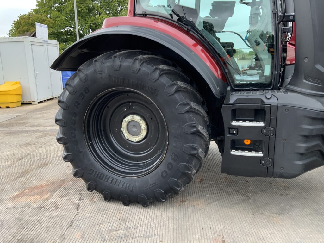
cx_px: 162
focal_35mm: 29
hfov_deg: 61.7
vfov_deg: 48.2
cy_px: 122
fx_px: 271
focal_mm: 3
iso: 25
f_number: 1.8
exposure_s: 1/122
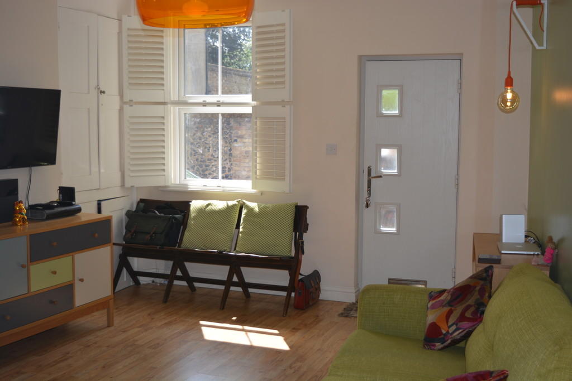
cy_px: 190
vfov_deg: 29.9
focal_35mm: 45
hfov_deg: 43.6
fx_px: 715
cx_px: 286
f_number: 4.2
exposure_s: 1/200
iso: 110
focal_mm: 30
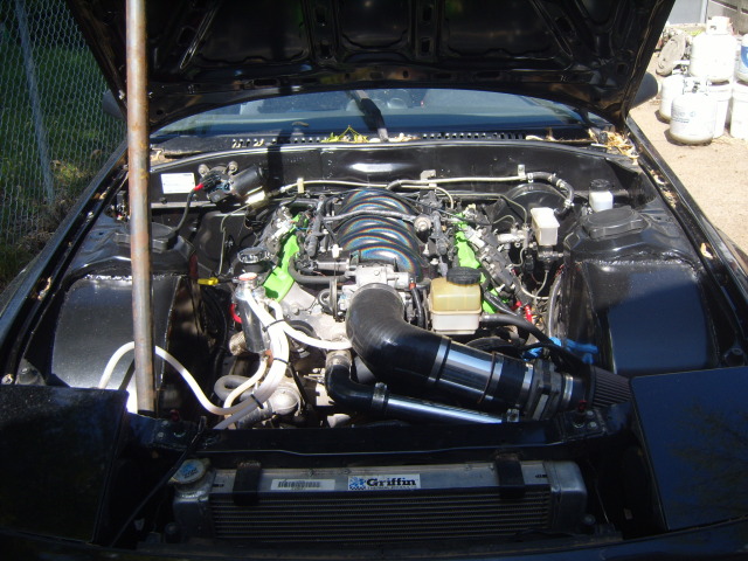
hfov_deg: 52.6
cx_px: 374
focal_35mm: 35
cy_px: 280
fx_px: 756
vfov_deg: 40.7
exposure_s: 1/90
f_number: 7.1
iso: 80
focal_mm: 7.4
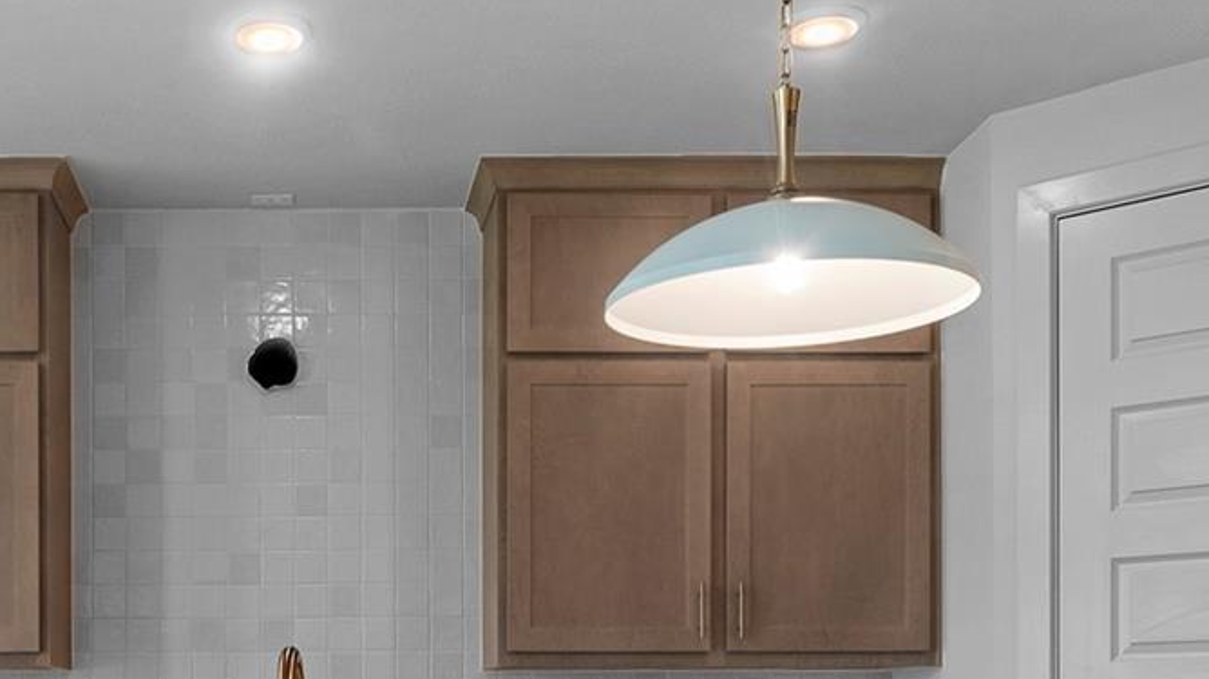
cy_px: 697
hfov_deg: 44.1
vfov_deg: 25.1
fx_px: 1442
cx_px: 313
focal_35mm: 45
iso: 250
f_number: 9
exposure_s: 1/60
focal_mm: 14
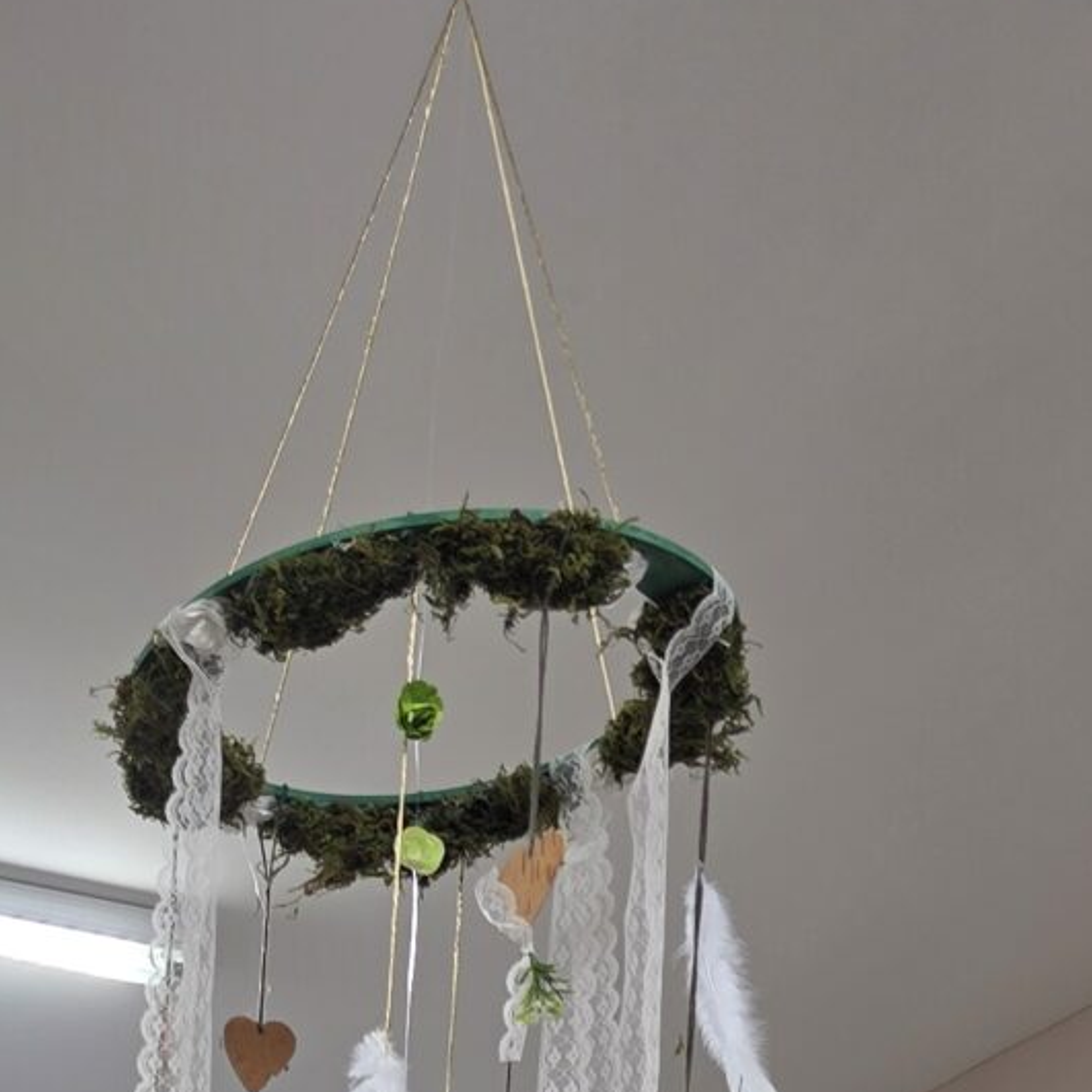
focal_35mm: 98
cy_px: 2571
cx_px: -366
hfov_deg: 16.7
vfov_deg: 13.4
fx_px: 3498
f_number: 1.7
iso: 25
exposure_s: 1/120
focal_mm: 6.3
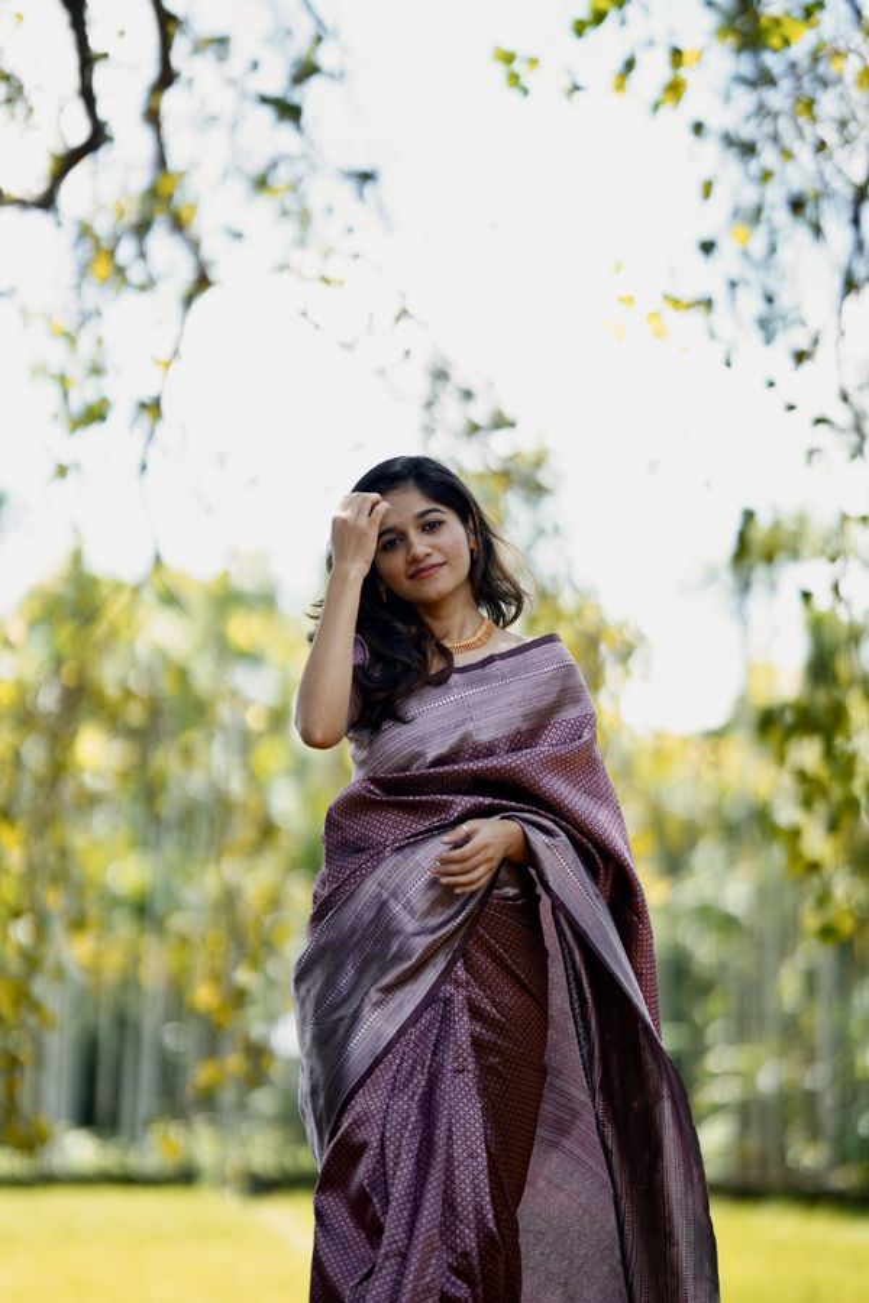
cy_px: 652
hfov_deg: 16.1
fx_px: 3077
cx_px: 434
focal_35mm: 85
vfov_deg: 23.9
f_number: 1.4
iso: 400
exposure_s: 1/3200
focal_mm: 85
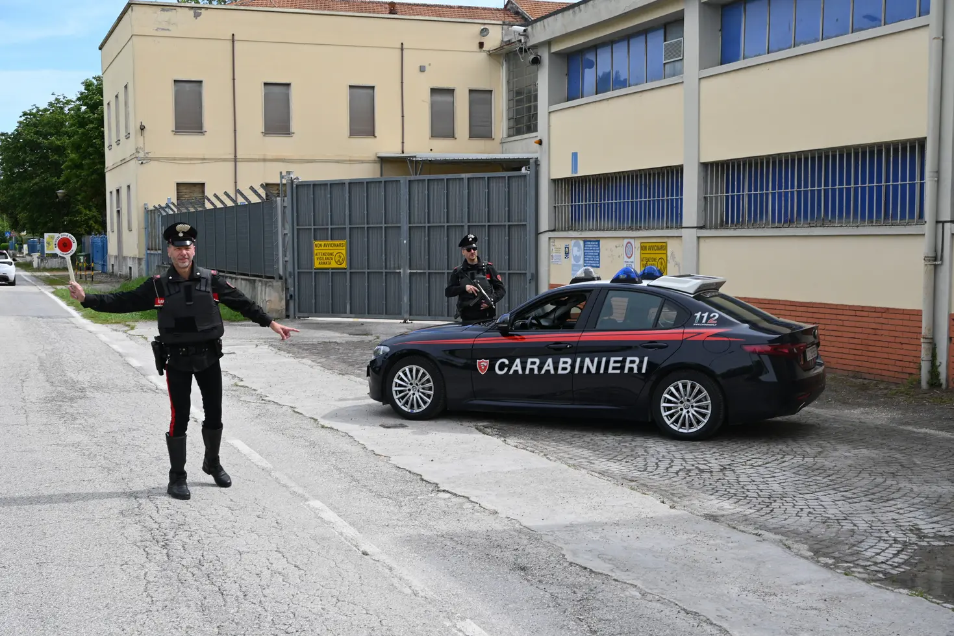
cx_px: 477
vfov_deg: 29.4
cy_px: 318
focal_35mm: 46
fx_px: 1213
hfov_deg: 42.9
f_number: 6.3
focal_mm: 30.5
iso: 100
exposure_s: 1/320
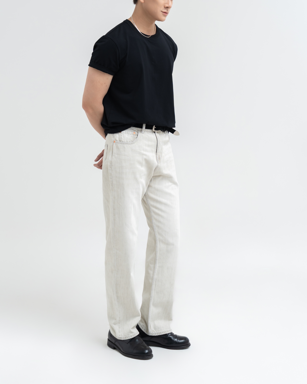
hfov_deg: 25.0
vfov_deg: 30.8
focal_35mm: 61
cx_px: 139
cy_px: 141
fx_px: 693
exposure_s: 1/160
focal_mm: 46
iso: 200
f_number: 4.5
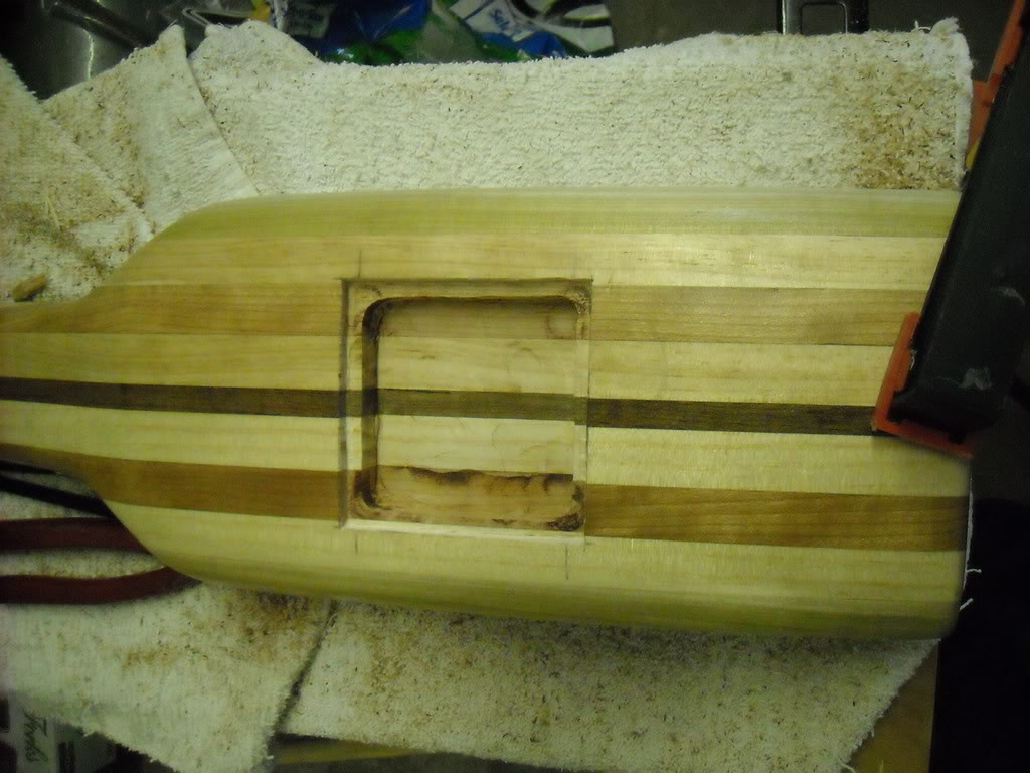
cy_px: 386
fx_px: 1041
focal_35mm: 35
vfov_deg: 40.7
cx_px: 515
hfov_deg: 52.6
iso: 800
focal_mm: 5.7
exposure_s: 1/114
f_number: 2.8
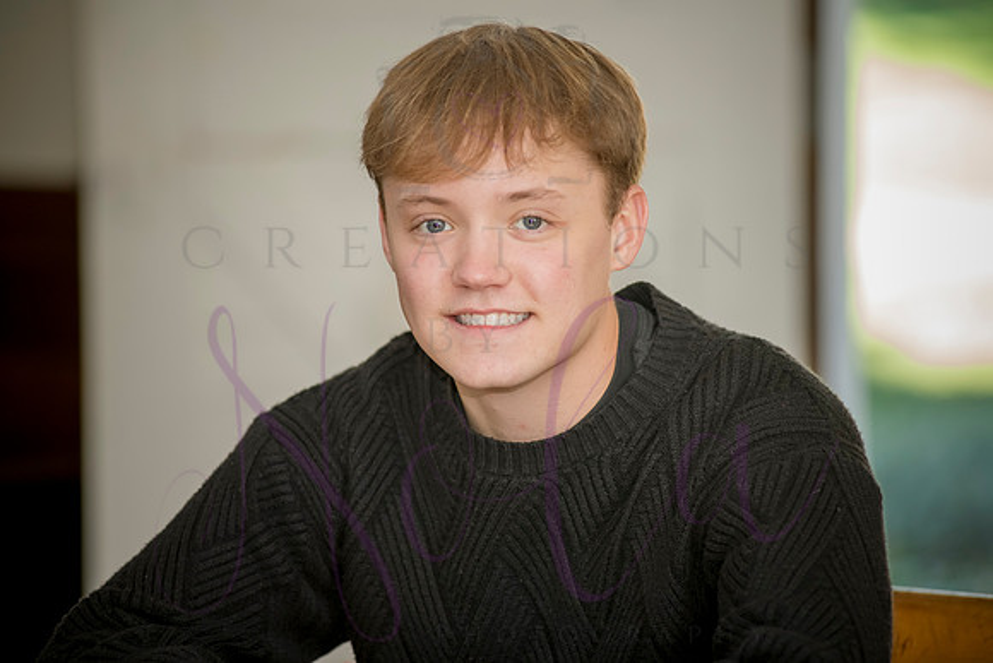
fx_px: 5518
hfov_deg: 10.3
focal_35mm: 200
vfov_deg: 6.9
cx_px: 496
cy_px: 332
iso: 800
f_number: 4
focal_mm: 200
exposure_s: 1/250
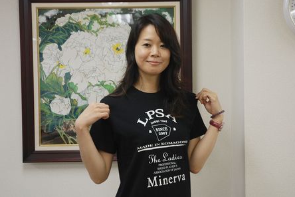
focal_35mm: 73
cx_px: 149
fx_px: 598
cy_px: 98
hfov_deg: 27.7
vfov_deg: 18.7
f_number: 4.5
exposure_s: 1/25
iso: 200
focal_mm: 48
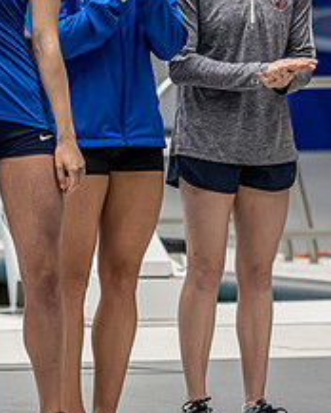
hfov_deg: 2.2
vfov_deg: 2.7
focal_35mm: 704
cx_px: -13
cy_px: 60
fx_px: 8609
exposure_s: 1/640
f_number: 2.8
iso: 2500
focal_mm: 135
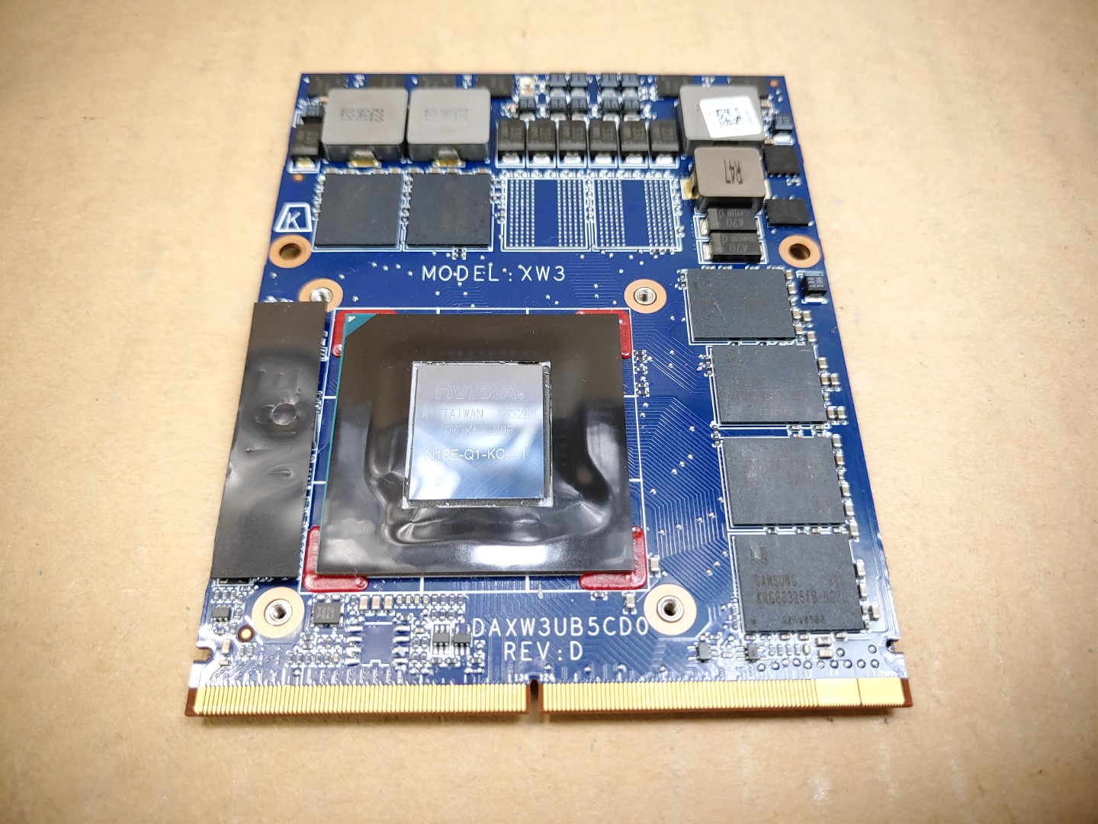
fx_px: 825
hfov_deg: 67.3
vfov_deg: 53.1
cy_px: 412
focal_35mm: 26
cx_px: 549
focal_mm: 4.36
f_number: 1.8
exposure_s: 1/120
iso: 50
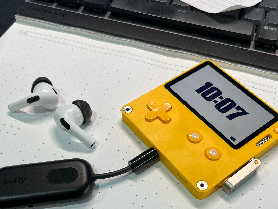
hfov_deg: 56.8
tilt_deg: -54.6
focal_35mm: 32
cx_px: 139
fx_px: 257
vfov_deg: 44.0
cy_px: 124
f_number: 1.6
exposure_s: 1/100
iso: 80
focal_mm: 5.1
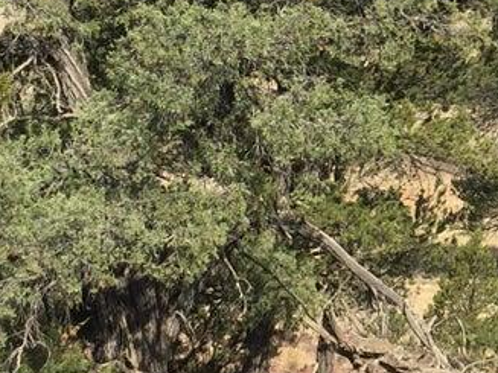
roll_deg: -1.9
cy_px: 2
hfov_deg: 15.8
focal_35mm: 121
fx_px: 1740
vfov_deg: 12.1
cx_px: 570
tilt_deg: -2.4
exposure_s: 1/1647
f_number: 2.2
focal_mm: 4.15
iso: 32
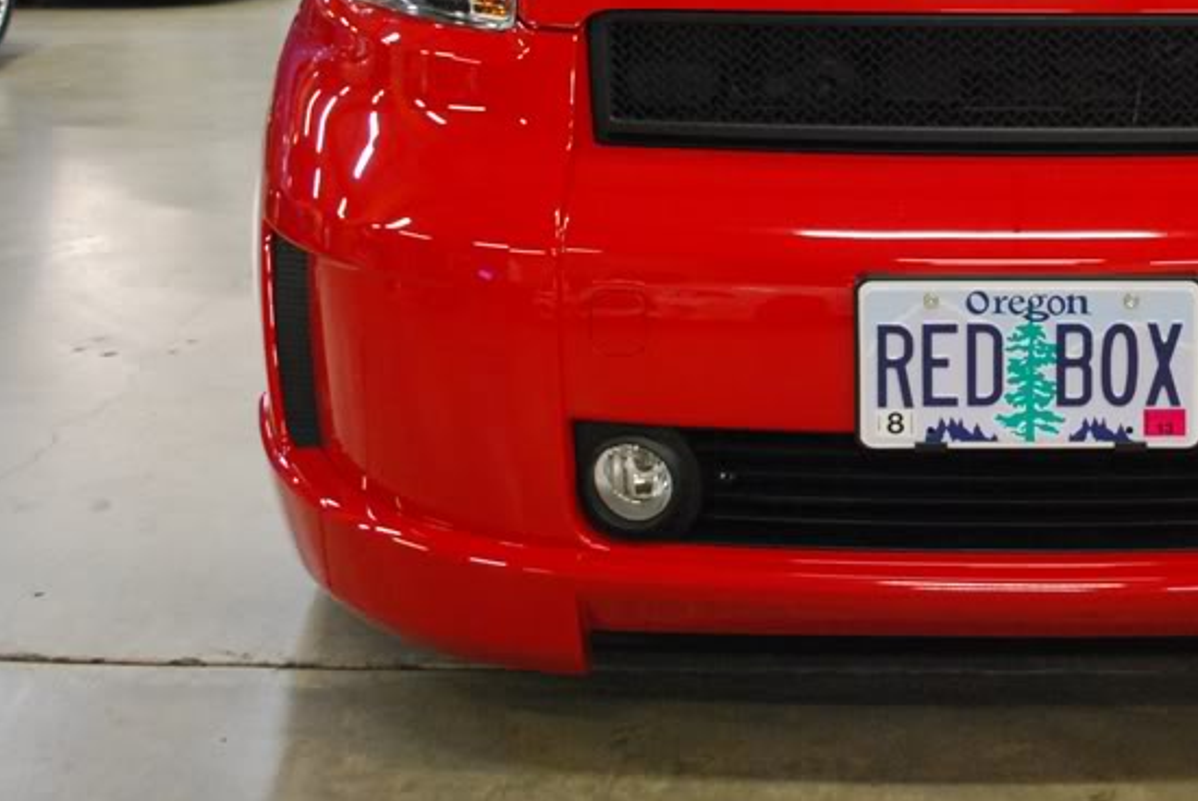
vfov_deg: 19.9
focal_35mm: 67
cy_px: 58
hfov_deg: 28.9
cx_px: 1063
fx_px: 2232
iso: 1600
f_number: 4.2
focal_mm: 24
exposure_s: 1/20
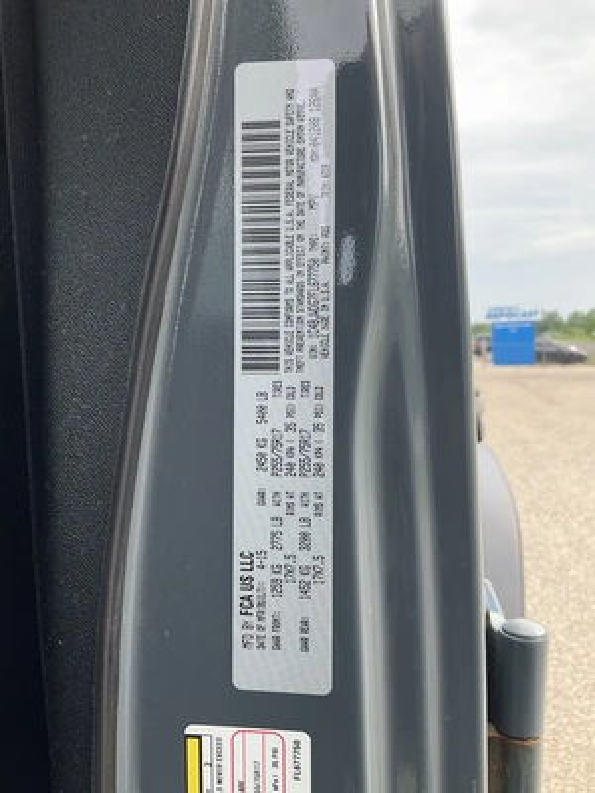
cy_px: 396
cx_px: 298
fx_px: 665
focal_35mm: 29
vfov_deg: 61.7
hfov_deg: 48.2
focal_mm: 3
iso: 25
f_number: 1.8
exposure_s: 1/256
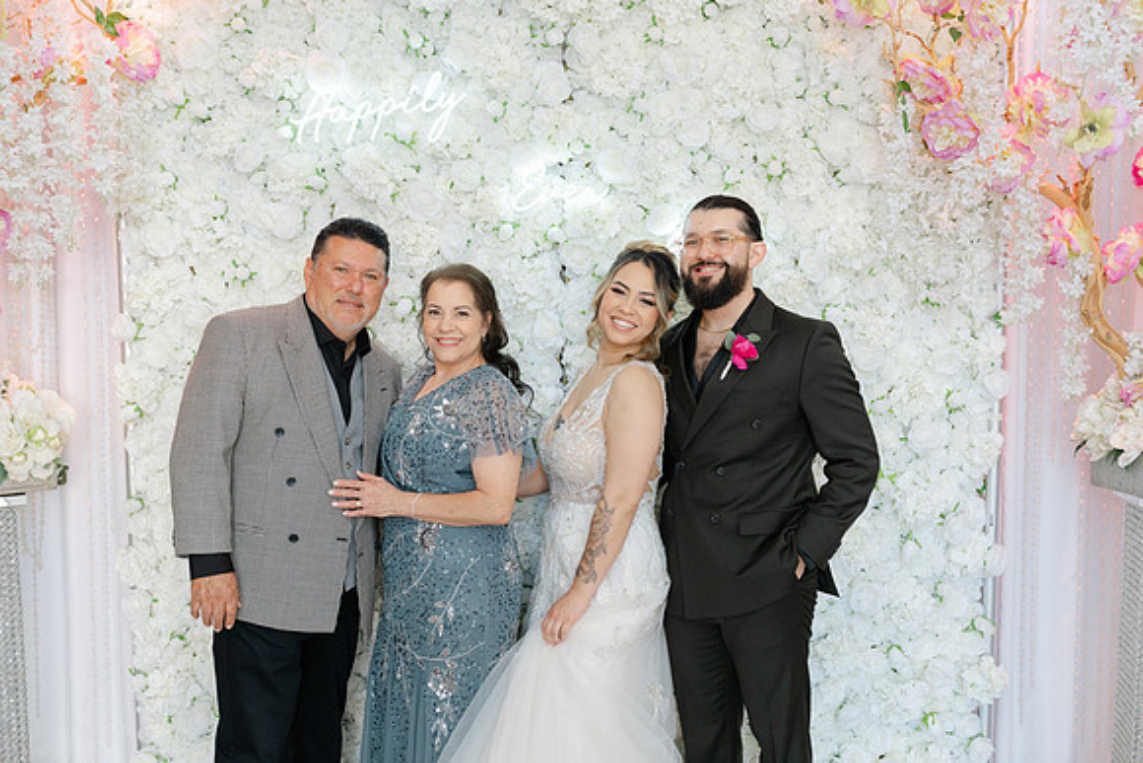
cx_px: 572
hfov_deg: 54.4
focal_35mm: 35
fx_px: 1111
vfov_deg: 37.9
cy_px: 382
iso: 400
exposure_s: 1/160
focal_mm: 35
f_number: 4
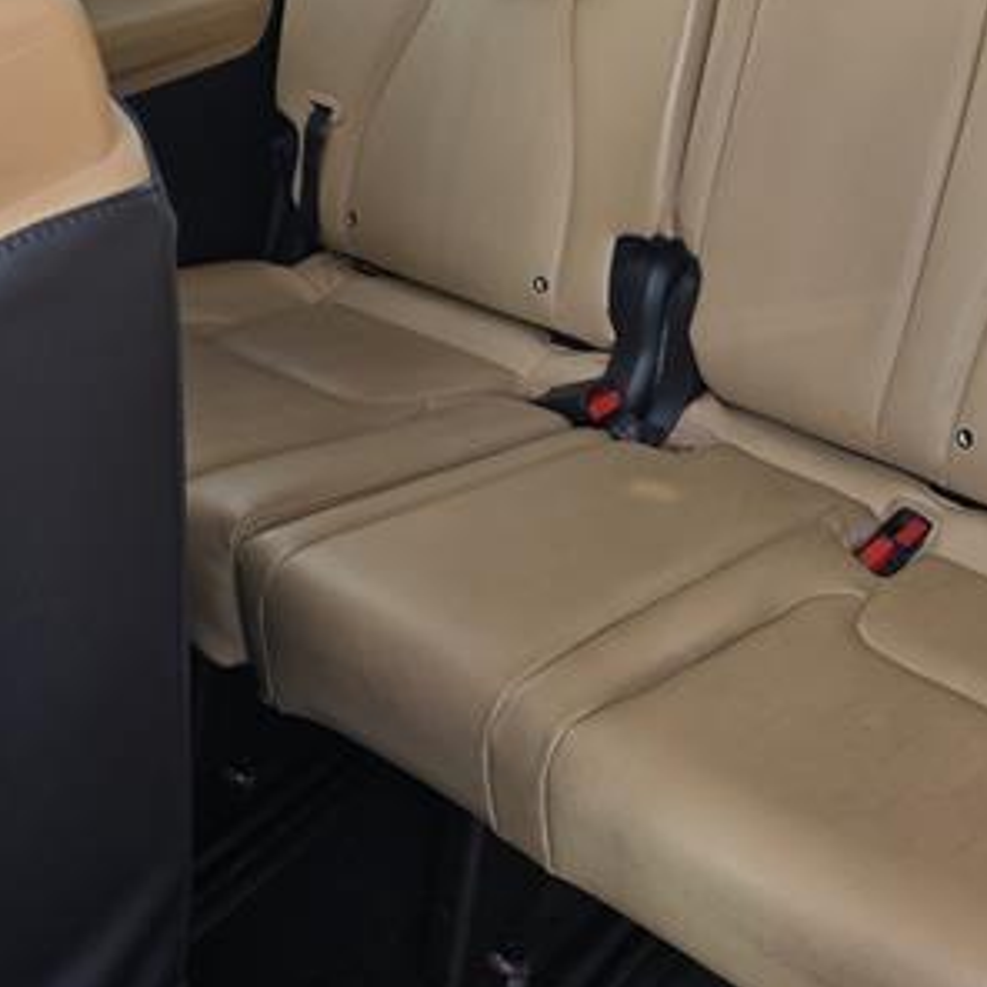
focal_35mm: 44
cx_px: 737
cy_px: 303
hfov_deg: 37.4
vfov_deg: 37.8
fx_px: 1419
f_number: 1.7
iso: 100
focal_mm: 6.3
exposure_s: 1/182
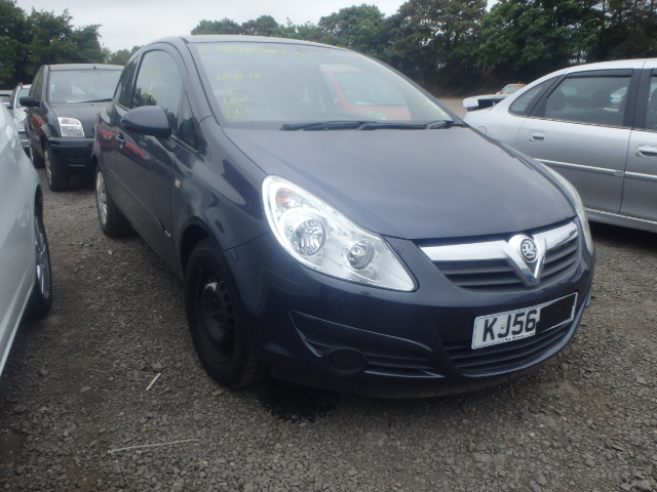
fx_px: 531
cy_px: 246
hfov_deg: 63.4
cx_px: 328
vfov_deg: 49.7
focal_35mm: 28
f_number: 3.9
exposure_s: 1/320
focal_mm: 5
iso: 125
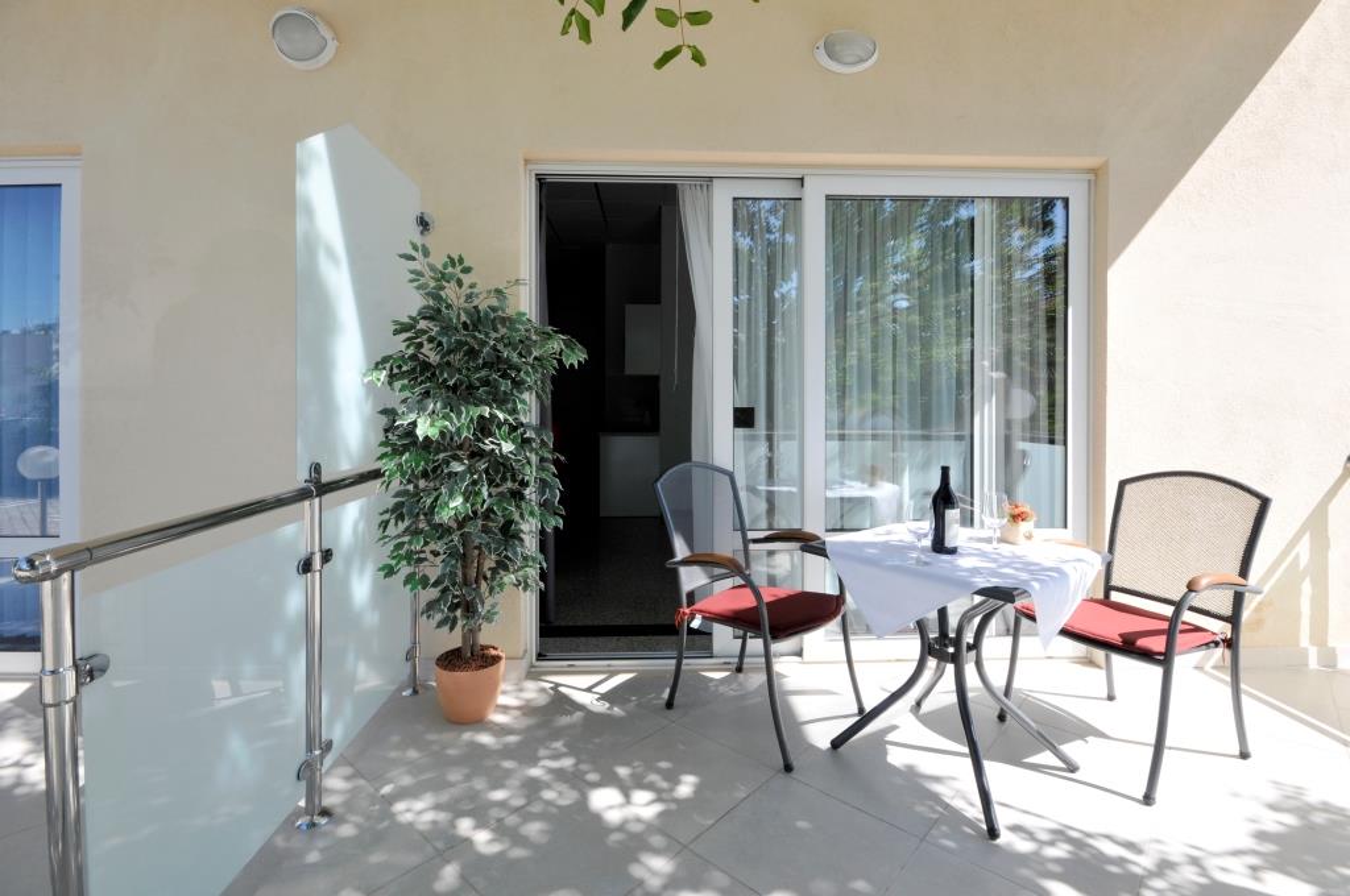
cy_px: 448
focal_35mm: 15
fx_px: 562
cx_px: 675
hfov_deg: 100.5
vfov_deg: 77.2
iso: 200
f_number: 13
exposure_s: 1/80
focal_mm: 10
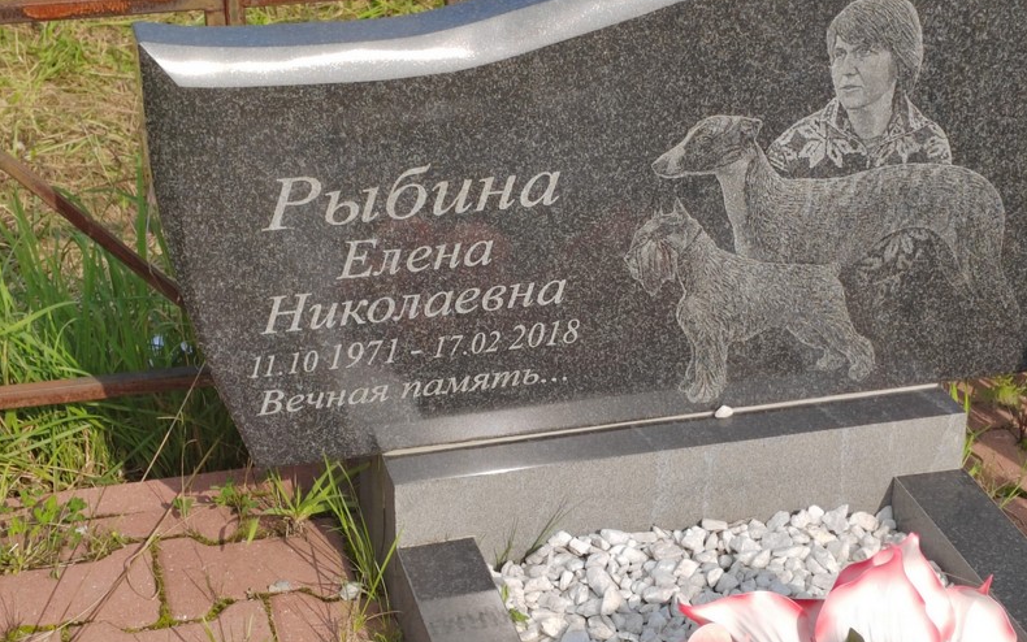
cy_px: 295
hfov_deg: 28.2
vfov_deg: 17.9
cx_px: 517
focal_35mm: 73
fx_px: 2043
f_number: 1.9
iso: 100
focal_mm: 5.52
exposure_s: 1/1100
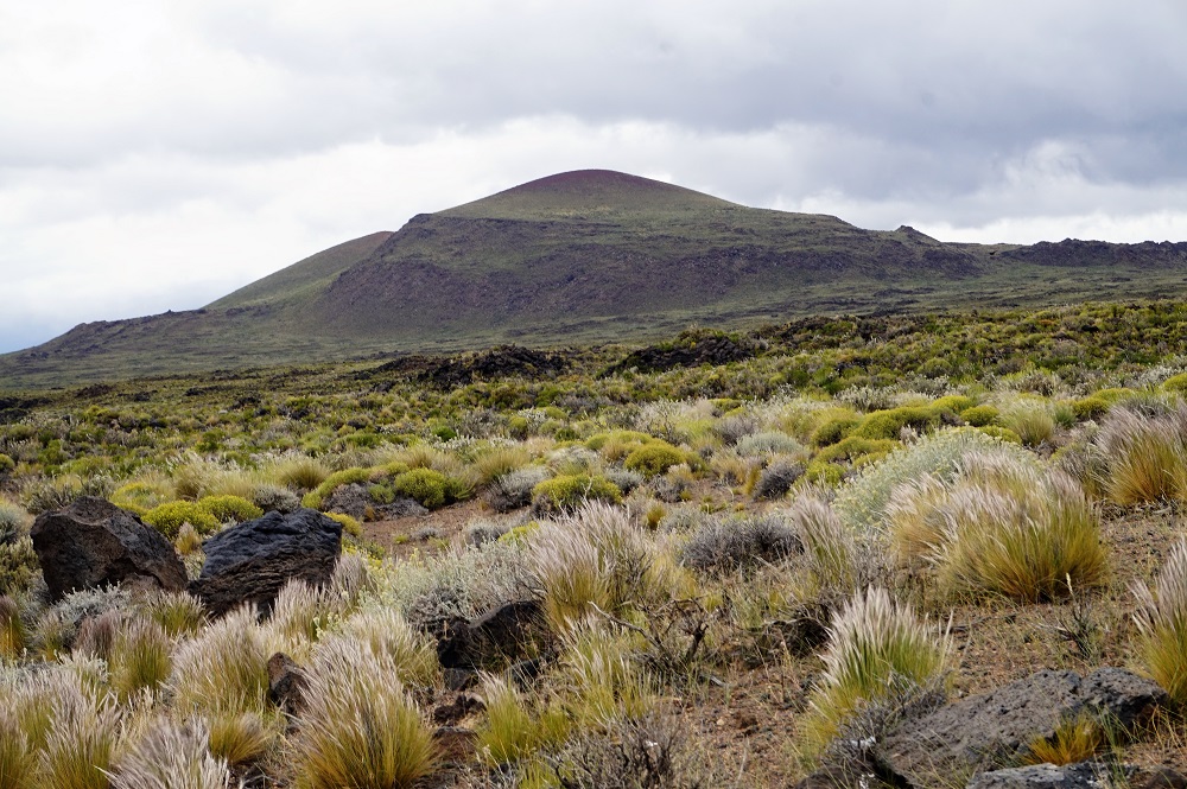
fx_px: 2471
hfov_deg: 27.0
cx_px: 594
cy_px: 394
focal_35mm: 75
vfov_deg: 18.2
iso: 100
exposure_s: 1/100
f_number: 13
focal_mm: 50
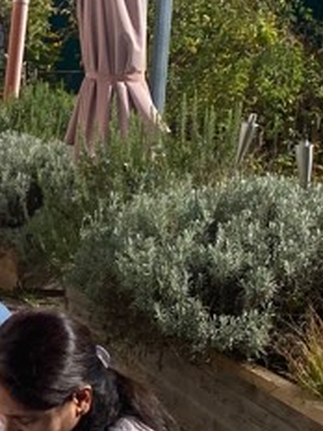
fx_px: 1393
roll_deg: +1.5
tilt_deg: -6.3
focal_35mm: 112
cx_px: -358
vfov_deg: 17.6
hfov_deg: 11.6
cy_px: 247
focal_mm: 4.25
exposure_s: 1/3610
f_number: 1.8
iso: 32
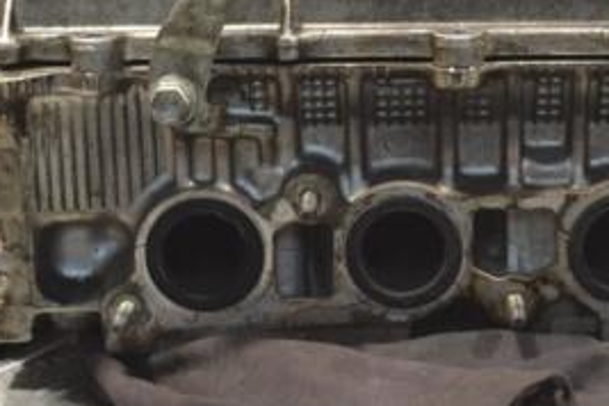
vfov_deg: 13.4
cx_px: 509
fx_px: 1708
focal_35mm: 101
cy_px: 48
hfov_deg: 19.9
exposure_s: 1/60
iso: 900
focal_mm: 30
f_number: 4.5
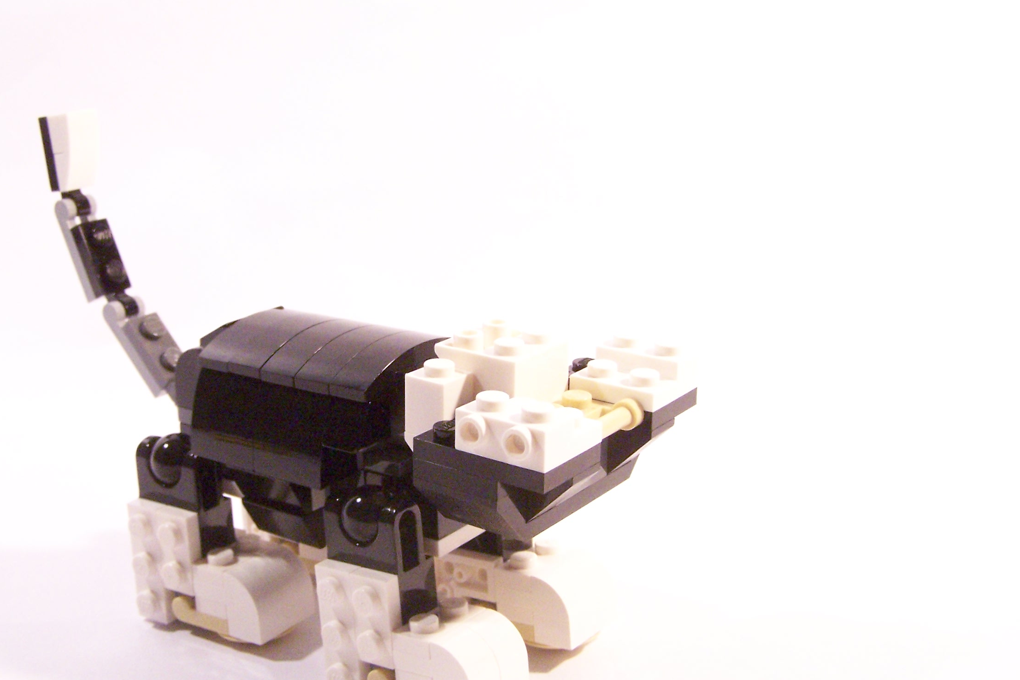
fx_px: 1303
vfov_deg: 29.3
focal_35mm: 46
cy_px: 349
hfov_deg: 42.7
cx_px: 445
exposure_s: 1/30
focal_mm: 6.3
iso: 400
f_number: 3.6
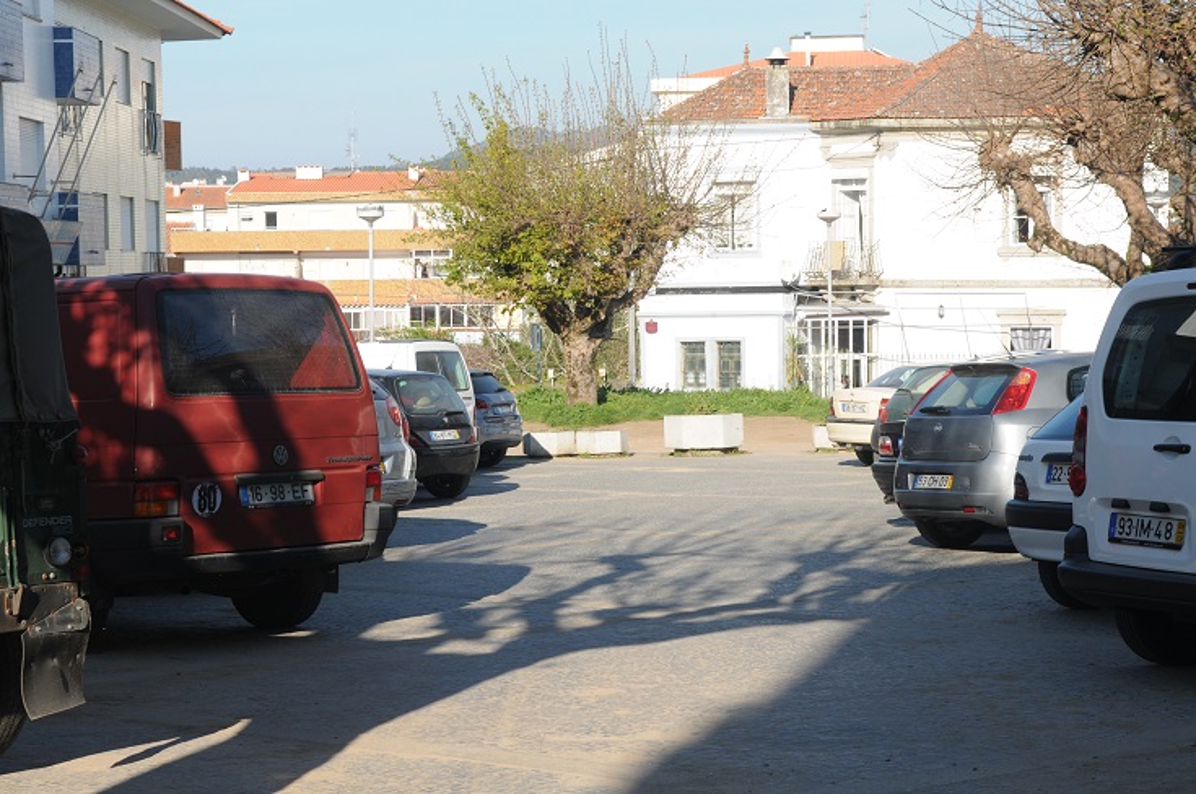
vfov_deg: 16.5
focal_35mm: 82
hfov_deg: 24.6
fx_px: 2737
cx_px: 598
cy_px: 397
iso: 200
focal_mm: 55
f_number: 9
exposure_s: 1/320
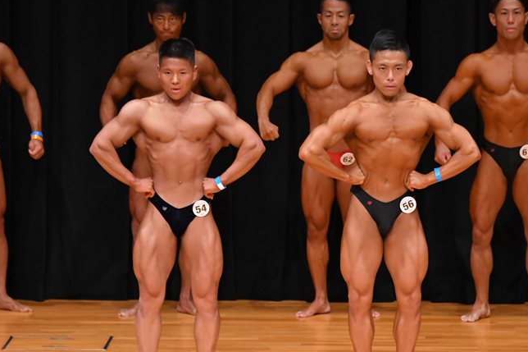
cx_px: 300
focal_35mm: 361
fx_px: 5293
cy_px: 209
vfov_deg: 3.8
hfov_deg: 5.7
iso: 4000
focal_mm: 200
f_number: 5.6
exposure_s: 1/400
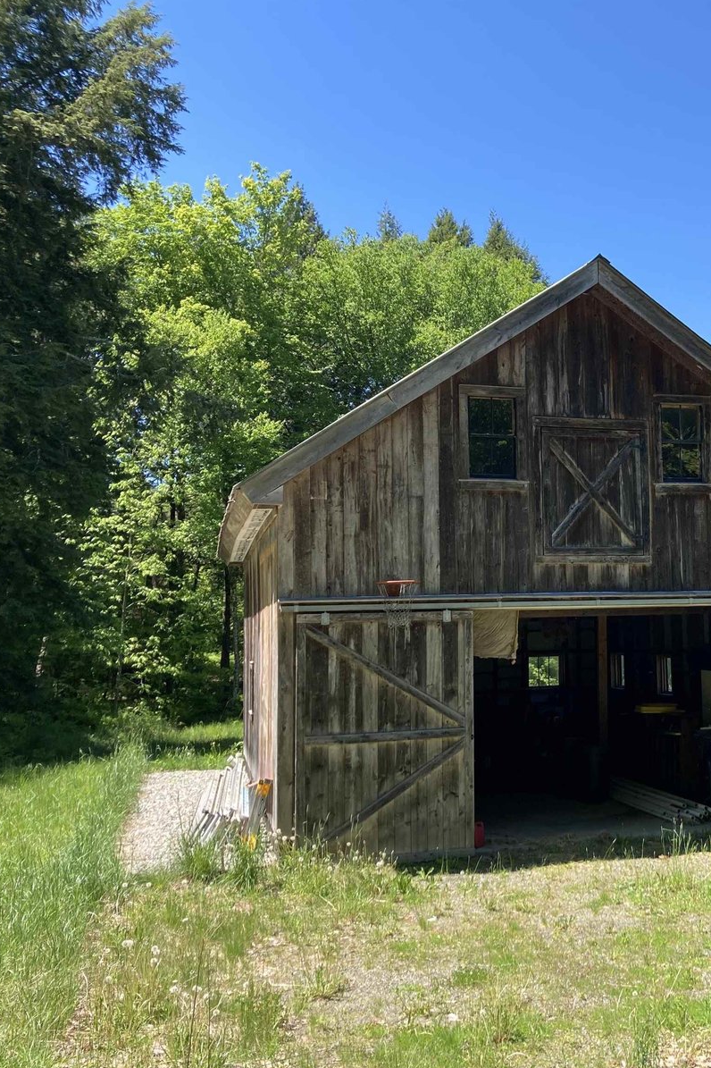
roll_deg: +0.8
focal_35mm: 39
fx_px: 1156
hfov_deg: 32.7
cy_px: 534
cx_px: 617
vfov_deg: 49.6
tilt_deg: +5.8
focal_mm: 3.99
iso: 20
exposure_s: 1/736
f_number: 1.8
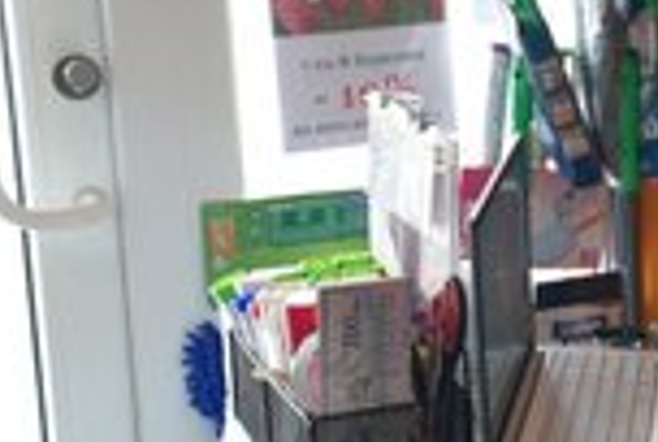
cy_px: 271
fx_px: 1923
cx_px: 840
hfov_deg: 18.2
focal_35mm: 105
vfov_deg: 13.1
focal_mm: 40
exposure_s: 1/160
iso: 2500
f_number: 4
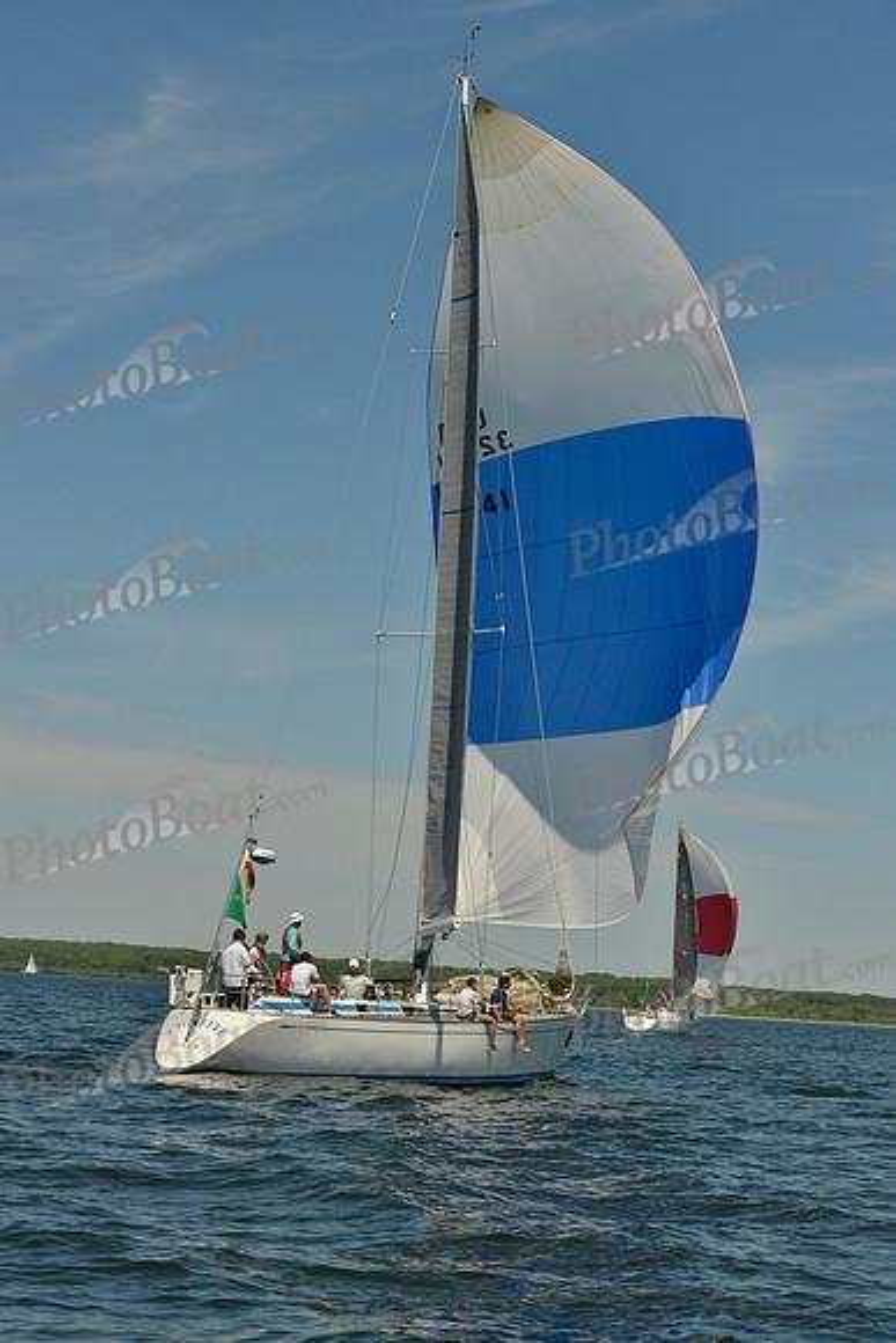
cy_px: 672
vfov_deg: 28.8
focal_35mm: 70
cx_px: 448
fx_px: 2612
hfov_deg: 19.5
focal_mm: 70
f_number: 9
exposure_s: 1/1600
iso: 280
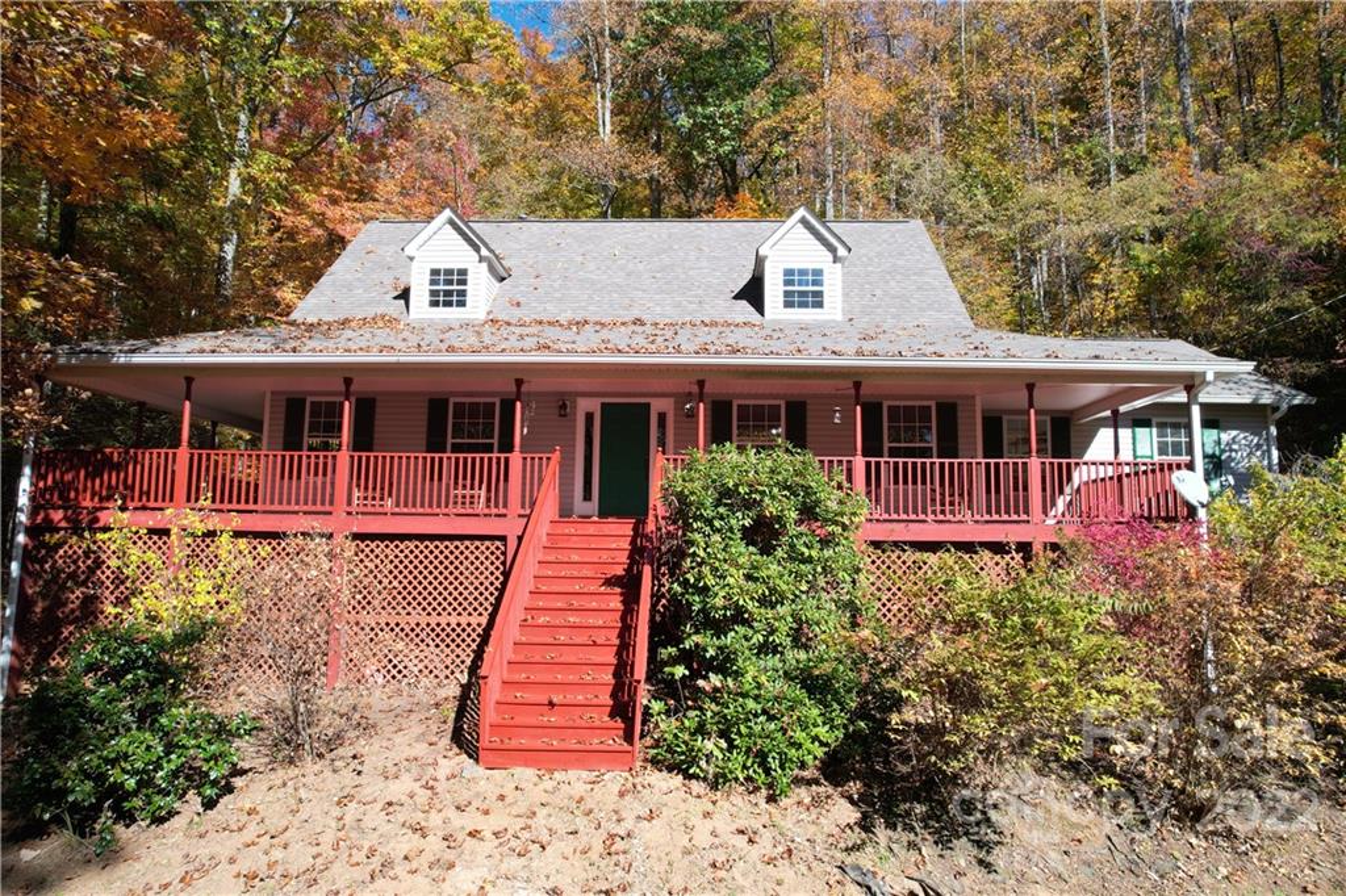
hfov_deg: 78.6
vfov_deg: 57.2
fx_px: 822
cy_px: 448
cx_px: 673
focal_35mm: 22
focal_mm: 8.38
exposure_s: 1/800
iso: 110
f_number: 2.8
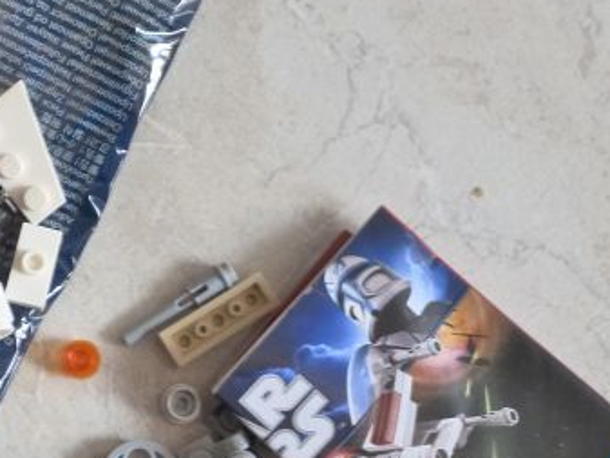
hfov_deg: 31.5
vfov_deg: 25.6
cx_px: 18
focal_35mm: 57
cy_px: 290
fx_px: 1005
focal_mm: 4.3
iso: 400
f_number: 3.3
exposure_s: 1/3.2
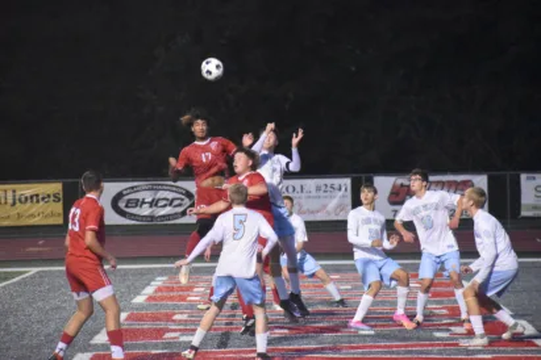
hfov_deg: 8.1
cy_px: 180
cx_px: 270
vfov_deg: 5.4
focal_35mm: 255
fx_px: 3832
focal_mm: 170
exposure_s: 1/400
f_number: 5
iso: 12800
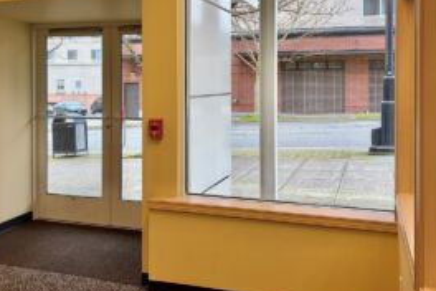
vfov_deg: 32.2
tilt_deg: +0.4
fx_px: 497
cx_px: 183
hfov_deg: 47.2
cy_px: 86
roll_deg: +0.2
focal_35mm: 41
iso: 80
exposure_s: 1/200
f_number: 1.6
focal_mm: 5.96
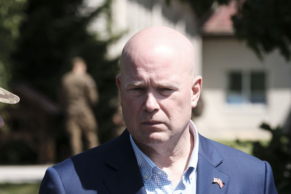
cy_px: 97
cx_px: 146
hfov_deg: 7.0
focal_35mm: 295
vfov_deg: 4.7
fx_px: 2384
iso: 250
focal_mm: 196.6
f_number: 9
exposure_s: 1/250
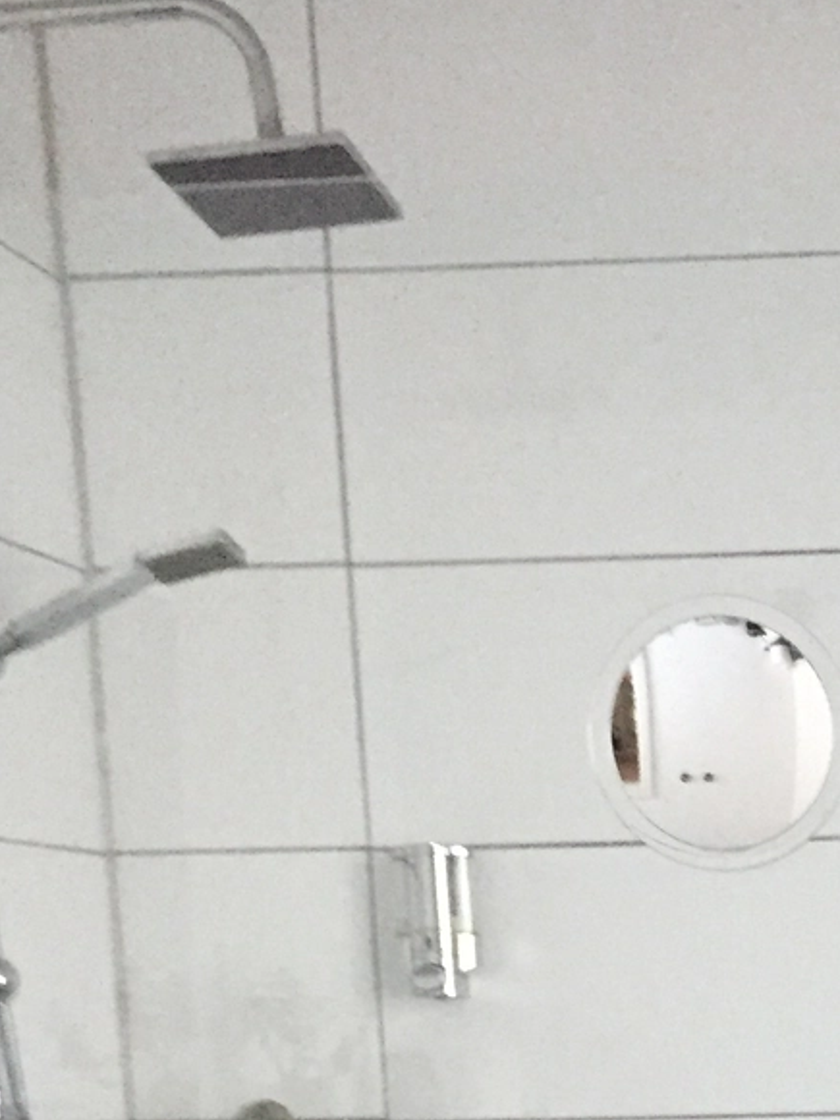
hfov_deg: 18.4
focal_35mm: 75
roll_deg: +2.1
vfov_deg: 23.8
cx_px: 1069
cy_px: 1332
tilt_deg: -7.4
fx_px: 2427
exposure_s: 1/17
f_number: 2.2
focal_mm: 4.15
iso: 250
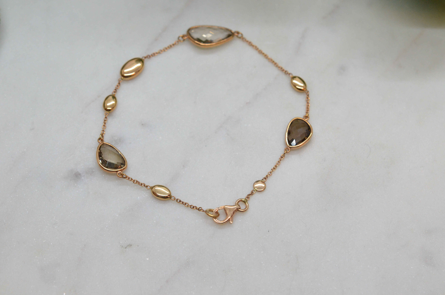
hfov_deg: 33.5
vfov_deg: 22.5
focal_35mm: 60
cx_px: 222
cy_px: 148
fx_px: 740
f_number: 8
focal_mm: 40
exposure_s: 1/640
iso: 2500
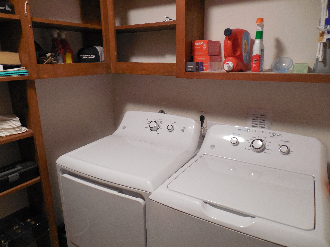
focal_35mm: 25
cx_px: 165
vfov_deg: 54.9
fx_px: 238
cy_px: 124
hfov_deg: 69.4
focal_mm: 4.5
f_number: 3.3
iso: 400
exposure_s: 1/25
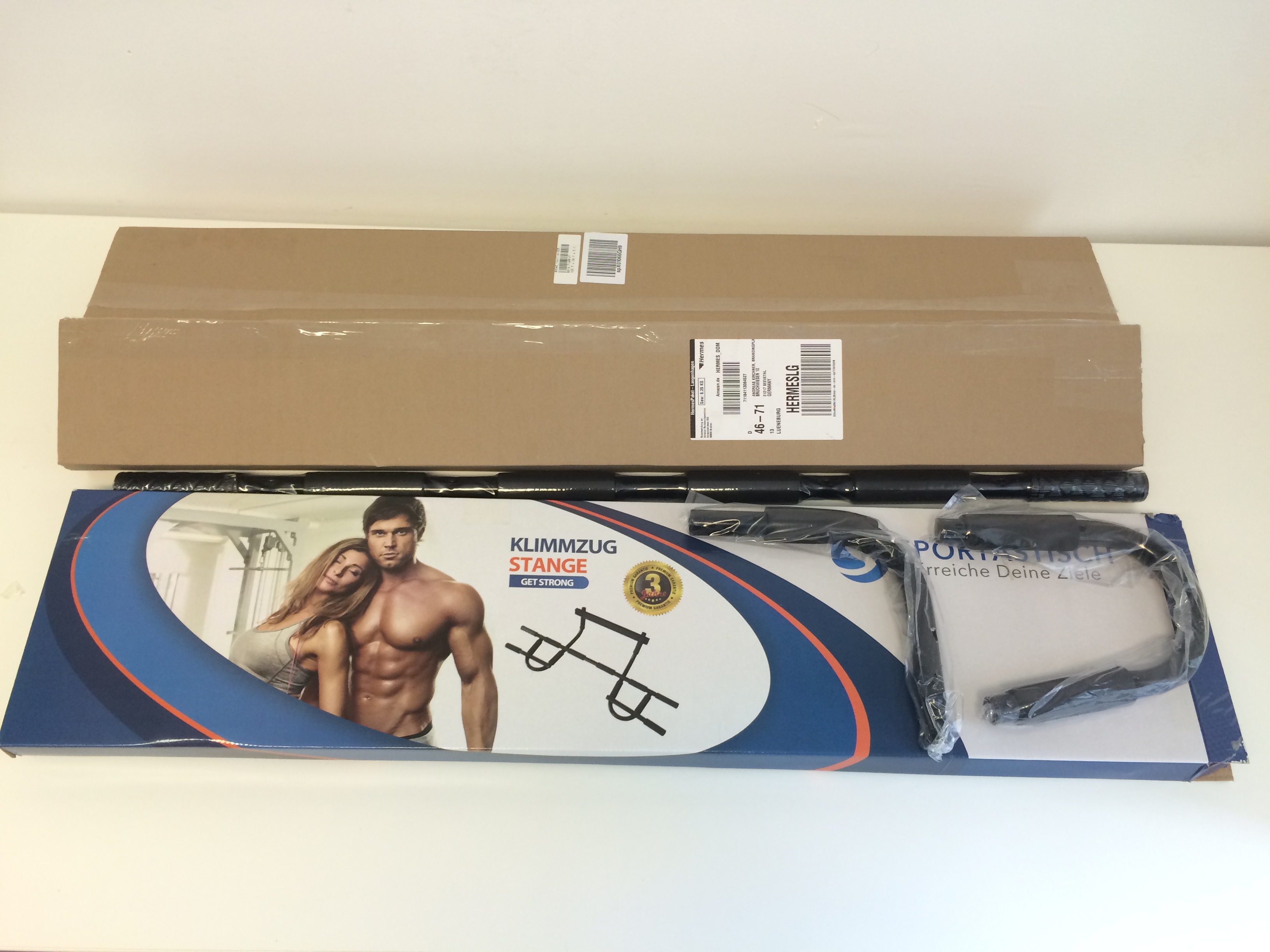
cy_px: 476
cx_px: 635
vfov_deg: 48.2
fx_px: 1064
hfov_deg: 61.7
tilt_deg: -59.6
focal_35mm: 29
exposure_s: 1/33
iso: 50
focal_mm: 4.15
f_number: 2.2
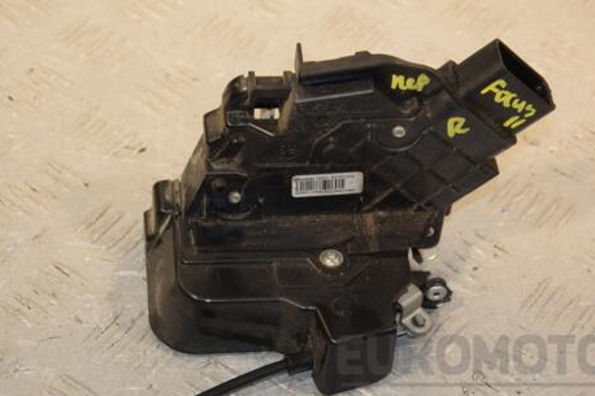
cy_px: 182
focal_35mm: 114
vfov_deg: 12.0
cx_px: 313
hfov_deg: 18.0
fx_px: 1883
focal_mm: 58
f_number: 5.6
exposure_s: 1/200
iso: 800
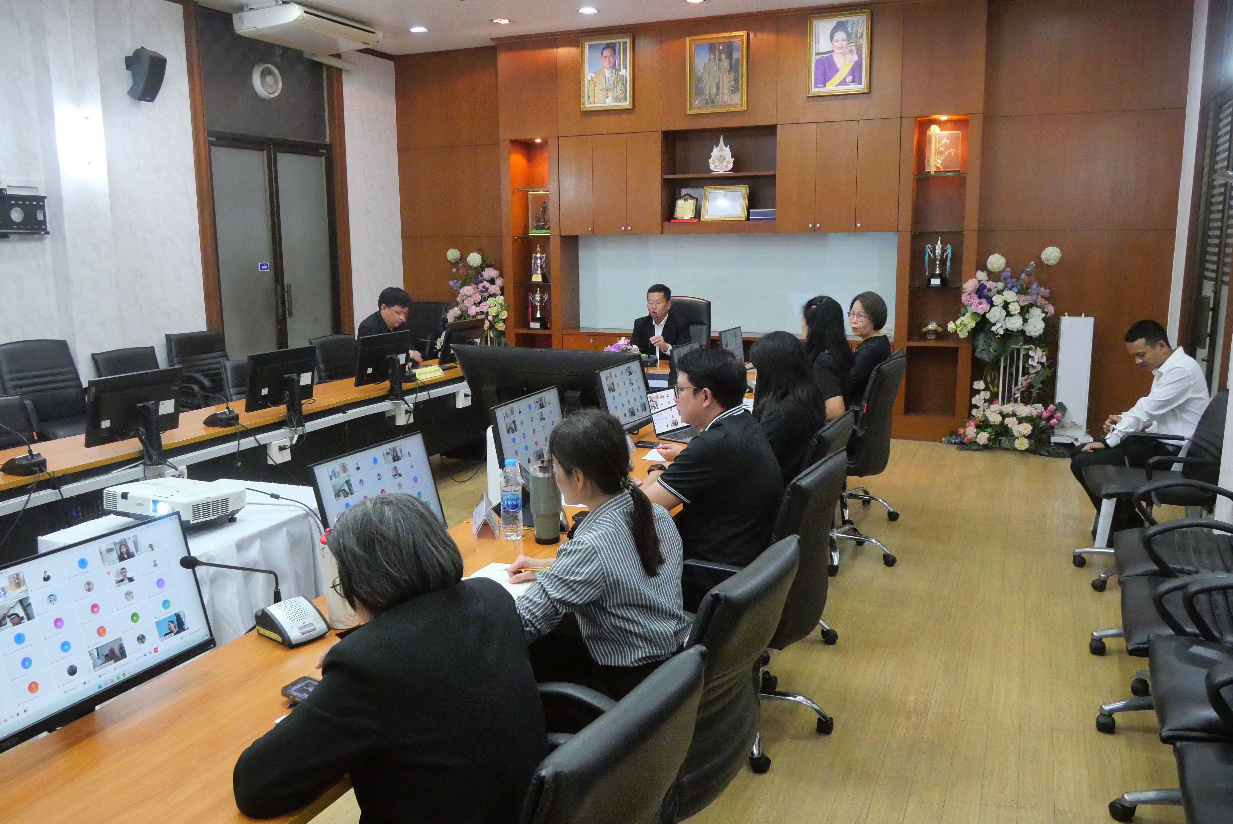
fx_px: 925
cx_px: 616
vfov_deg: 48.0
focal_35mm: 27
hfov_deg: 67.3
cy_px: 412
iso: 6400
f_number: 5.6
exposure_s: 1/125
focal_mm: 13
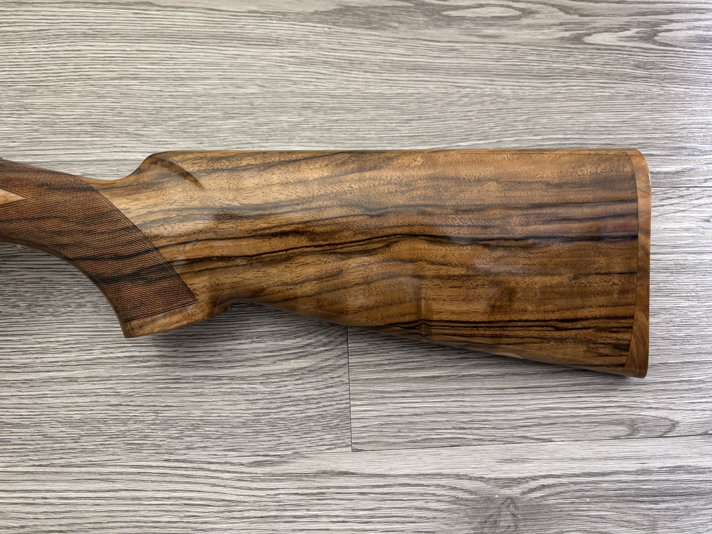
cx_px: 356
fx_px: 535
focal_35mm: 26
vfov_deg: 53.1
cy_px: 267
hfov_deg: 67.3
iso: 160
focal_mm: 5.96
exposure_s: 1/50
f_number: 1.6
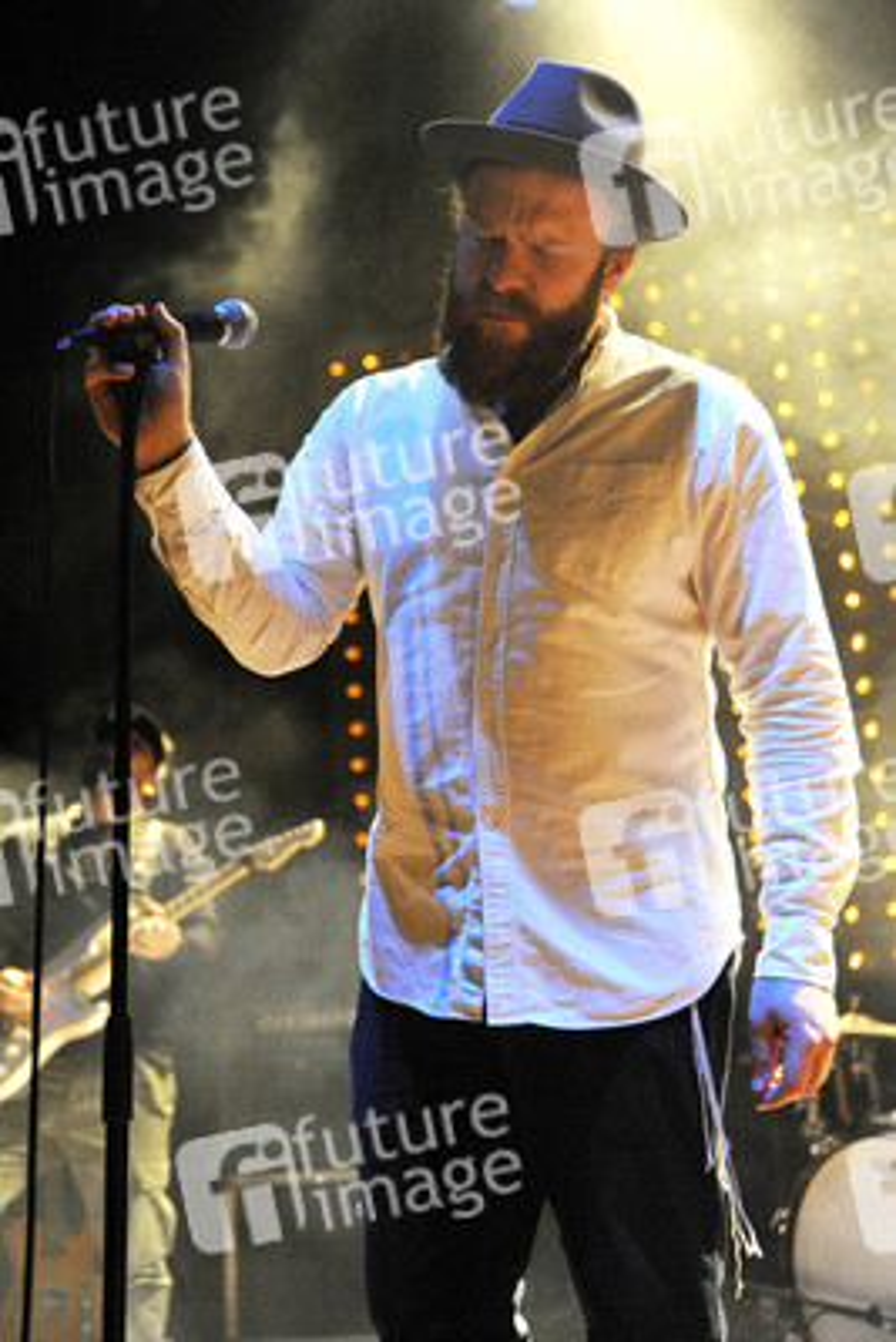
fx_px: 1567
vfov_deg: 46.4
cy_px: 671
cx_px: 448
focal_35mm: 42
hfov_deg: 31.9
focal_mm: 42
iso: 6400
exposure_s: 1/200
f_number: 2.8
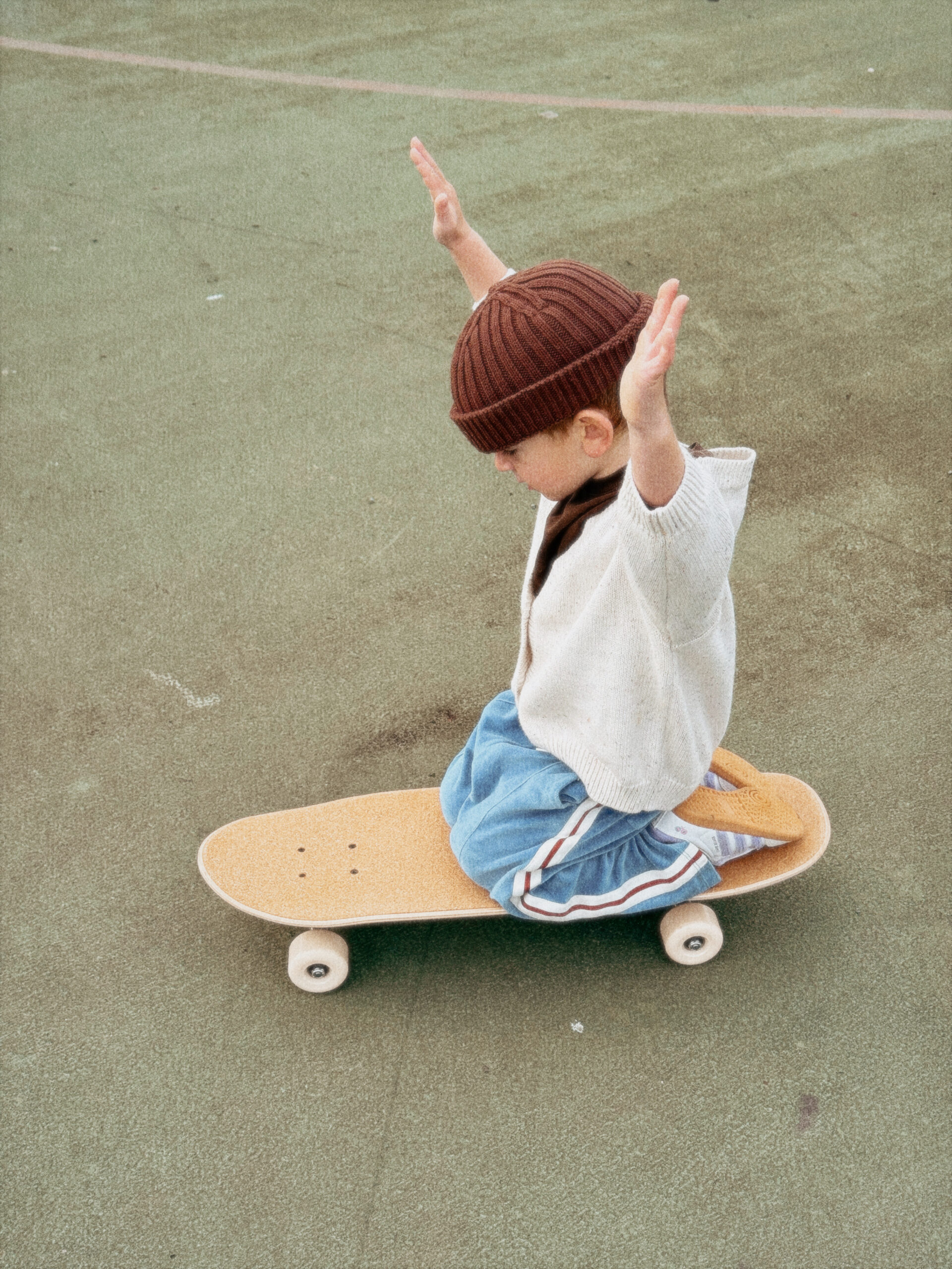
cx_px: 476
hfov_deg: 30.3
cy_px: 634
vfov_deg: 39.7
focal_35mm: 48
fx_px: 1760
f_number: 1.78
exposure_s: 1/1513
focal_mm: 6.76
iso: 64
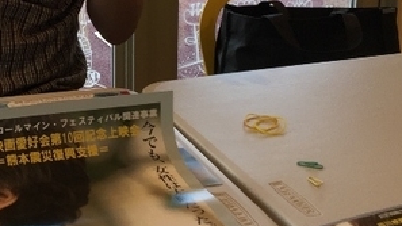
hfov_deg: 24.5
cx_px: 62
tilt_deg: -16.5
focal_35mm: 85
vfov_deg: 14.1
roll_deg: +0.9
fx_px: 906
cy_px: 46
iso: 50
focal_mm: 4.15
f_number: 2.2
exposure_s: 1/120
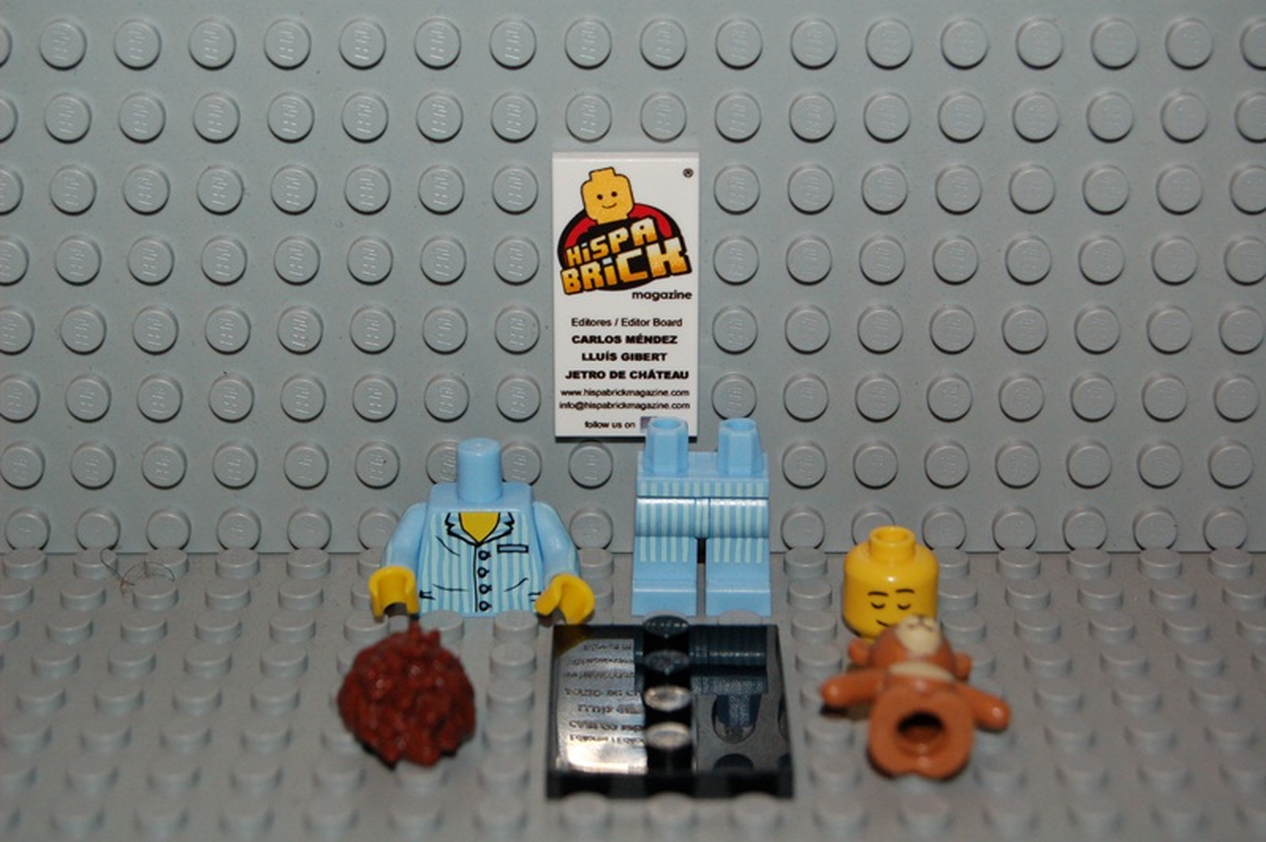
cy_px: 421
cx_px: 633
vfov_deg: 16.5
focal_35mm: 82
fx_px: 2899
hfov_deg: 24.6
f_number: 5.6
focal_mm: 55
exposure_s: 1/60
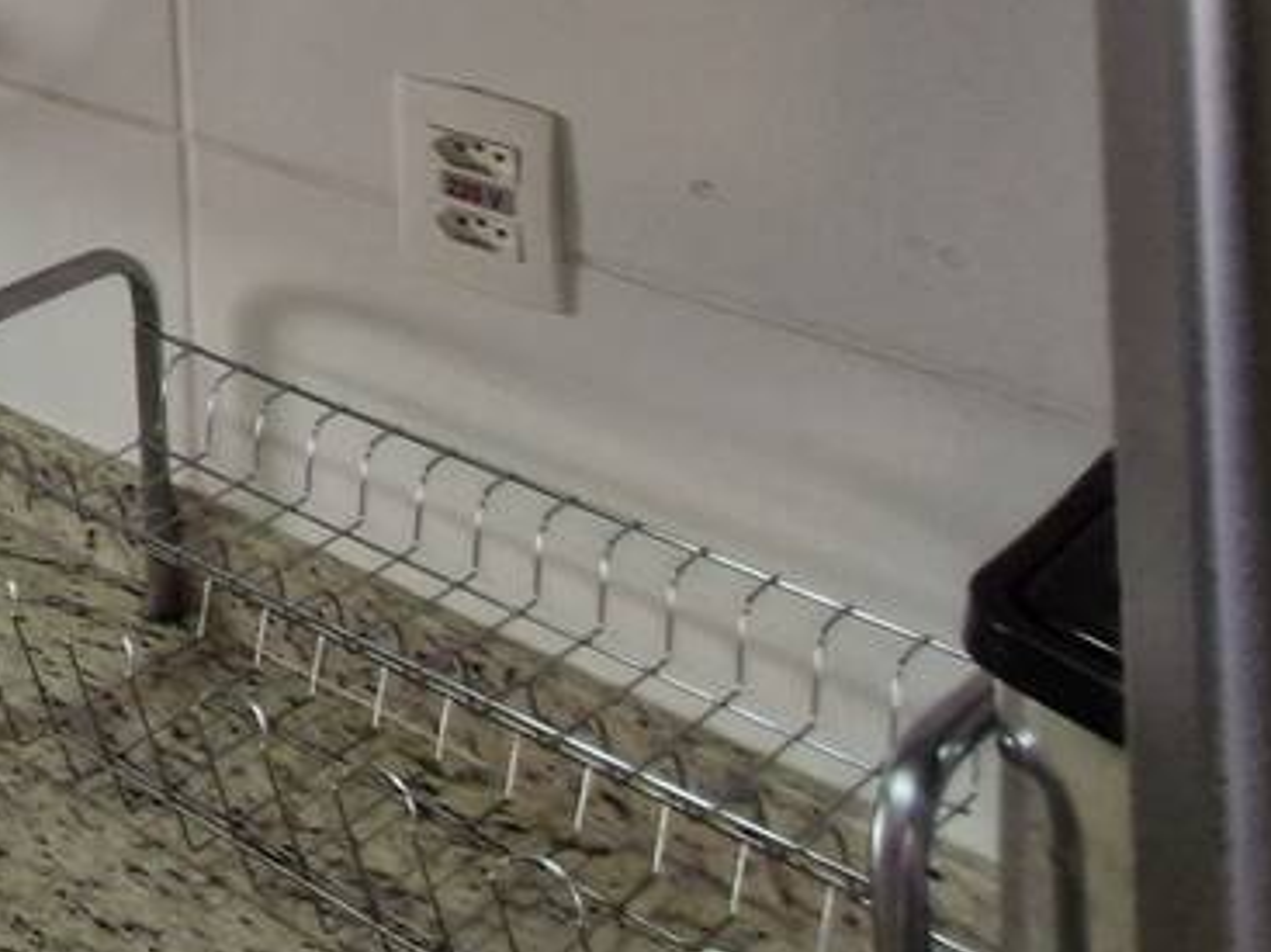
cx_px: -1181
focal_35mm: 51
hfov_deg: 20.4
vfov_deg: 22.1
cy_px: -582
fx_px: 1872
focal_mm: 1.74
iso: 50
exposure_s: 1/60
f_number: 2.2
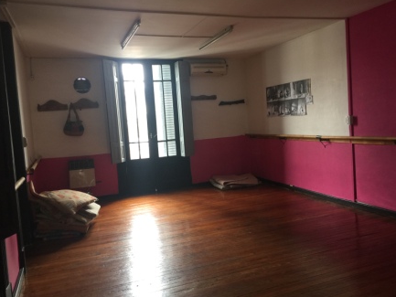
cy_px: 149
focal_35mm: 30
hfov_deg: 60.0
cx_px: 198
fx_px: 343
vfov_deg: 46.8
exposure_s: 1/17
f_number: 2.2
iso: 40
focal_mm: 4.15
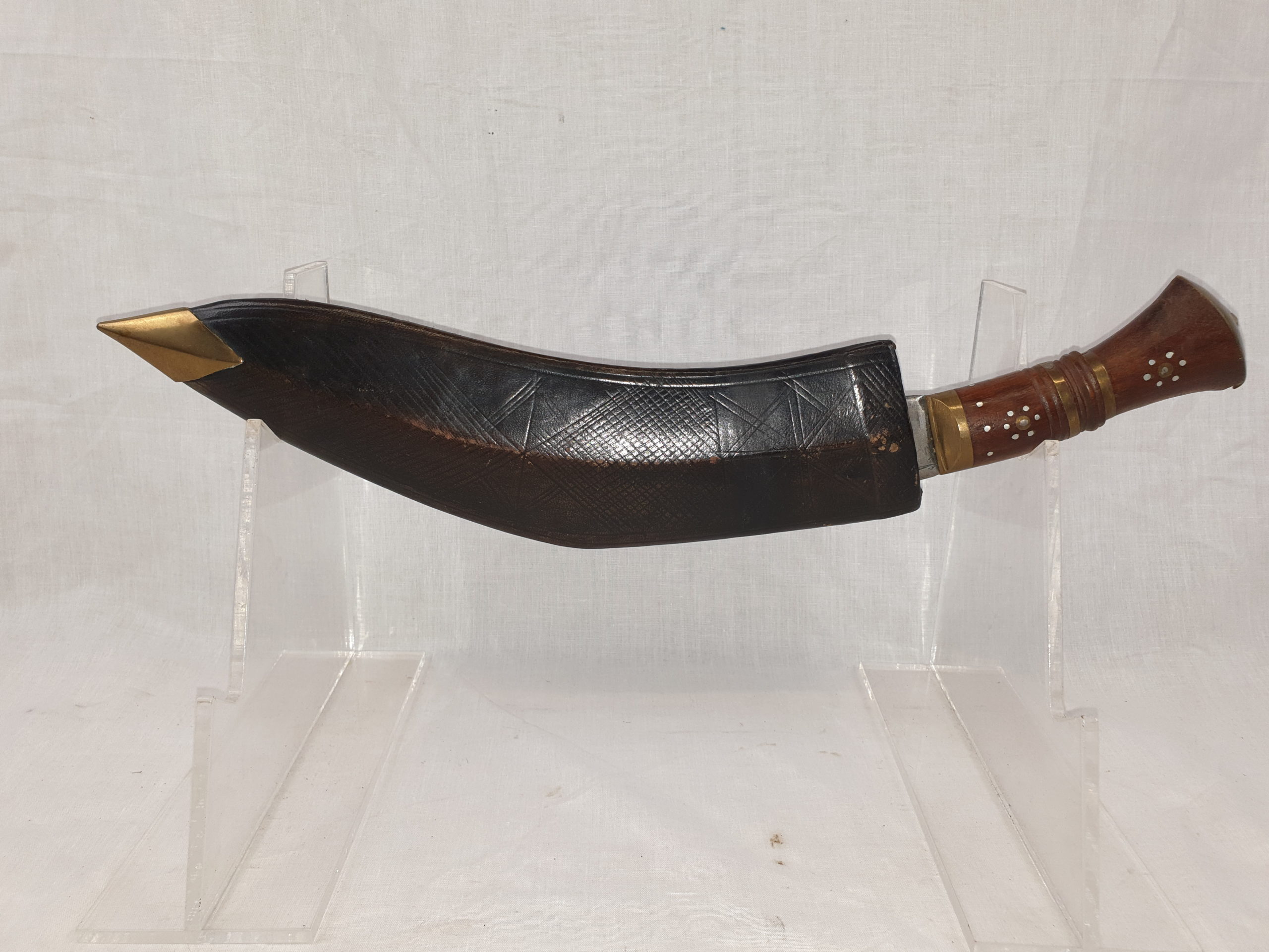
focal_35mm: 26
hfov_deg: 67.3
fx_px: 953
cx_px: 634
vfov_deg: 53.1
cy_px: 476
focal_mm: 4.3
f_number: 2.4
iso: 64
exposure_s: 1/100
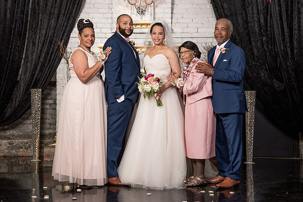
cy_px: 86
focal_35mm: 65
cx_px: 145
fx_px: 550
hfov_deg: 30.8
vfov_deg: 20.8
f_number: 4
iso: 100
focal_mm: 56
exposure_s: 1/200
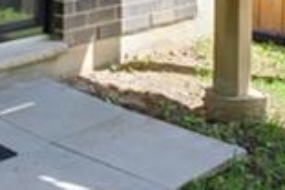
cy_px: -132
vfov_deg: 13.6
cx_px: -42
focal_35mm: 92
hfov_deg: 20.9
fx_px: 728
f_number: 8
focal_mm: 14
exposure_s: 1/15
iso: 400
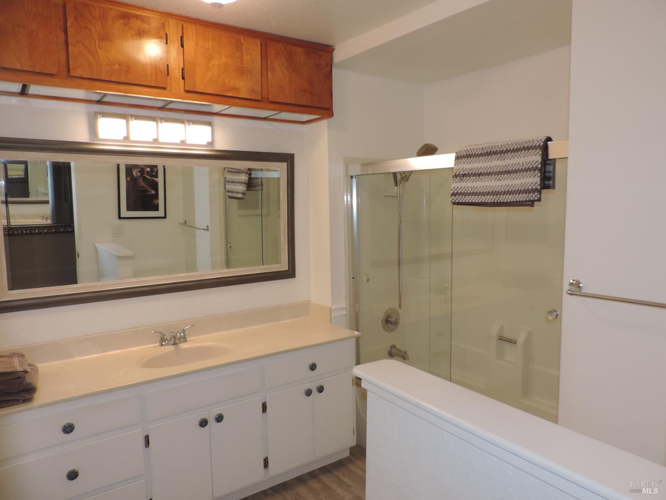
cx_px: 333
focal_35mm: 24
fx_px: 462
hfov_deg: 71.6
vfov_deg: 56.8
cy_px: 250
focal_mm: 4.3
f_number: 3
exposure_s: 1/40
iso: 125
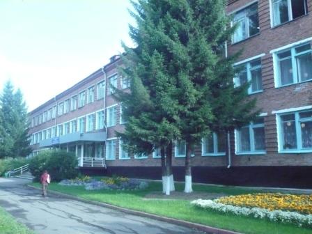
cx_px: 156
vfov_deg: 40.7
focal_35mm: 35
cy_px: 117
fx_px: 315
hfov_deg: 52.6
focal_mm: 5.8
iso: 1250
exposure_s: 1/400
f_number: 8
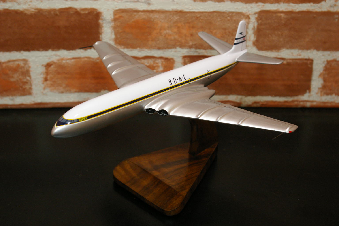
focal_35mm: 60
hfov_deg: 33.4
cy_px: 113
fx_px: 565
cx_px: 170
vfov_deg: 22.6
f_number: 6.7
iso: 800
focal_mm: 40
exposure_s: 1/30
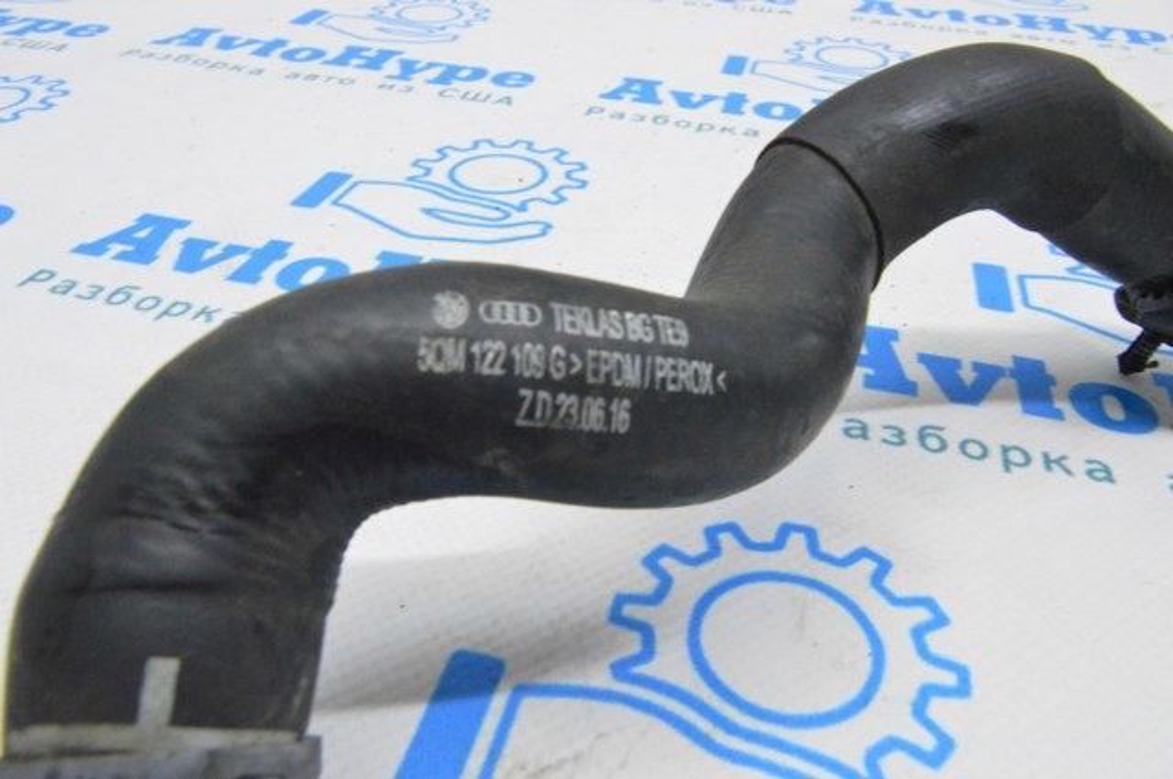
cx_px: 586
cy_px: 390
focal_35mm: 30
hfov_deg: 62.0
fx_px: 976
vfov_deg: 43.5
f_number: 20
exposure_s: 1/20
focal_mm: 20
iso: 6400
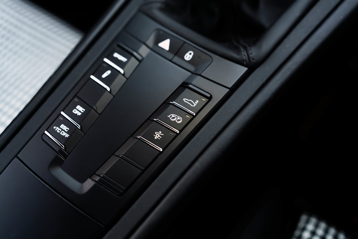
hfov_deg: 54.4
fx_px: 348
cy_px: 120
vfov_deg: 37.9
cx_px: 179
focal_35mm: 35
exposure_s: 1/100
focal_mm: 35
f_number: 2.2
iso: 1000
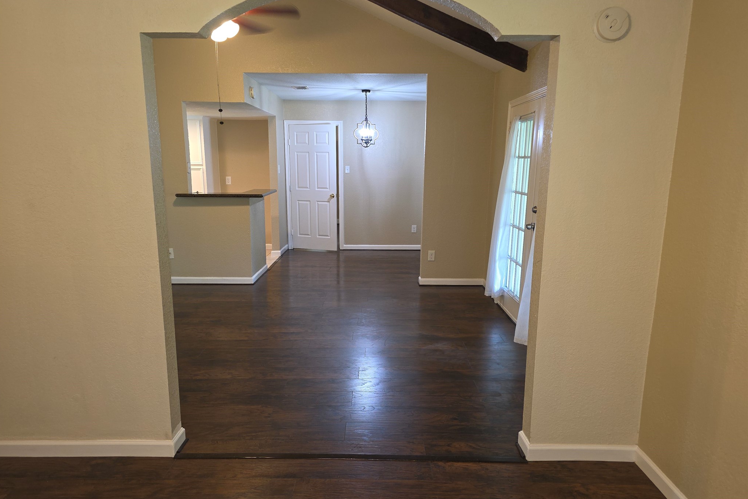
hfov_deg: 73.7
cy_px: 254
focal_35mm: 24
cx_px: 373
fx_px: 499
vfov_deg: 53.1
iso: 100
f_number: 1.7
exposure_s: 1/30
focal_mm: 6.3
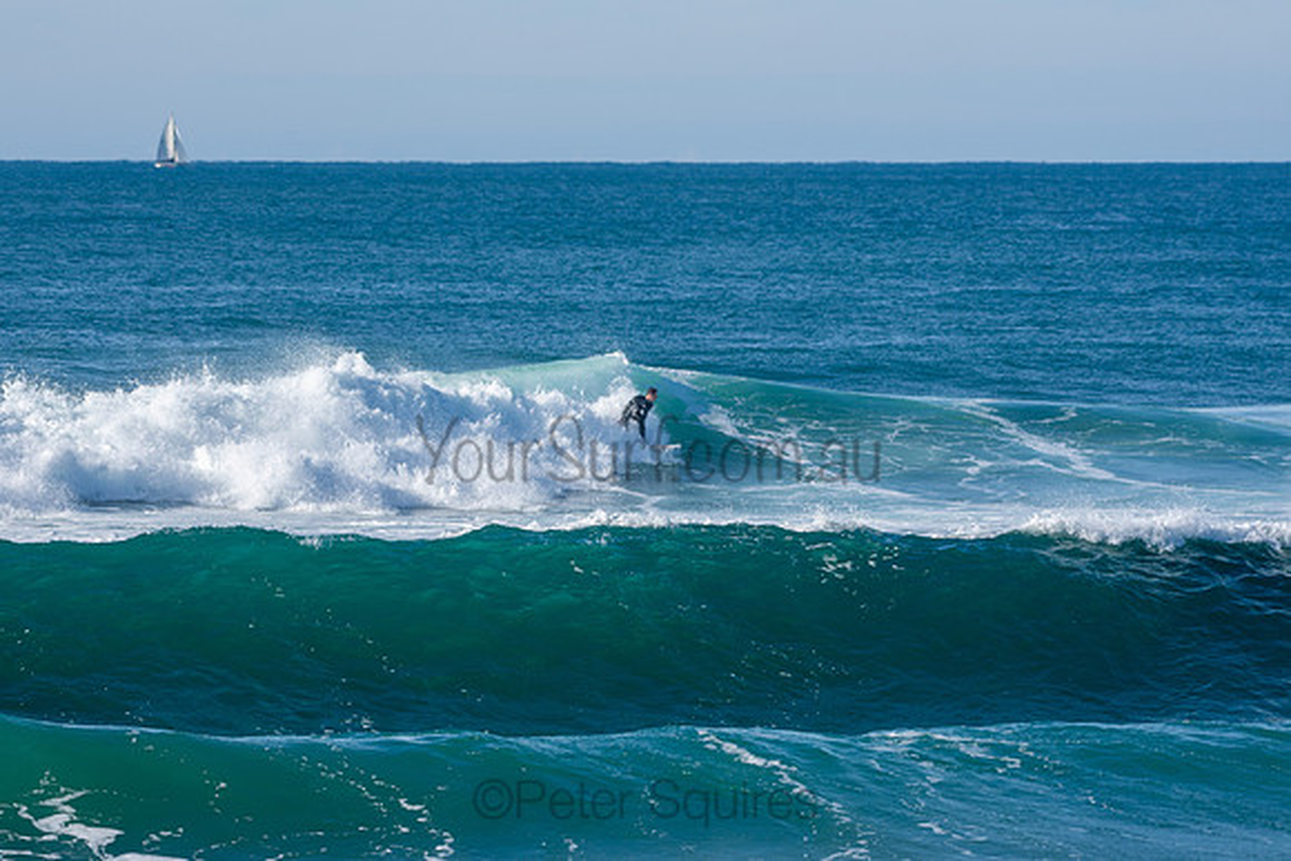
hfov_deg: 6.7
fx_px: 11030
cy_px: 430
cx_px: 646
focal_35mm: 308
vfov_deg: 4.5
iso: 180
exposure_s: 1/1000
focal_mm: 200
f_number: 5.6
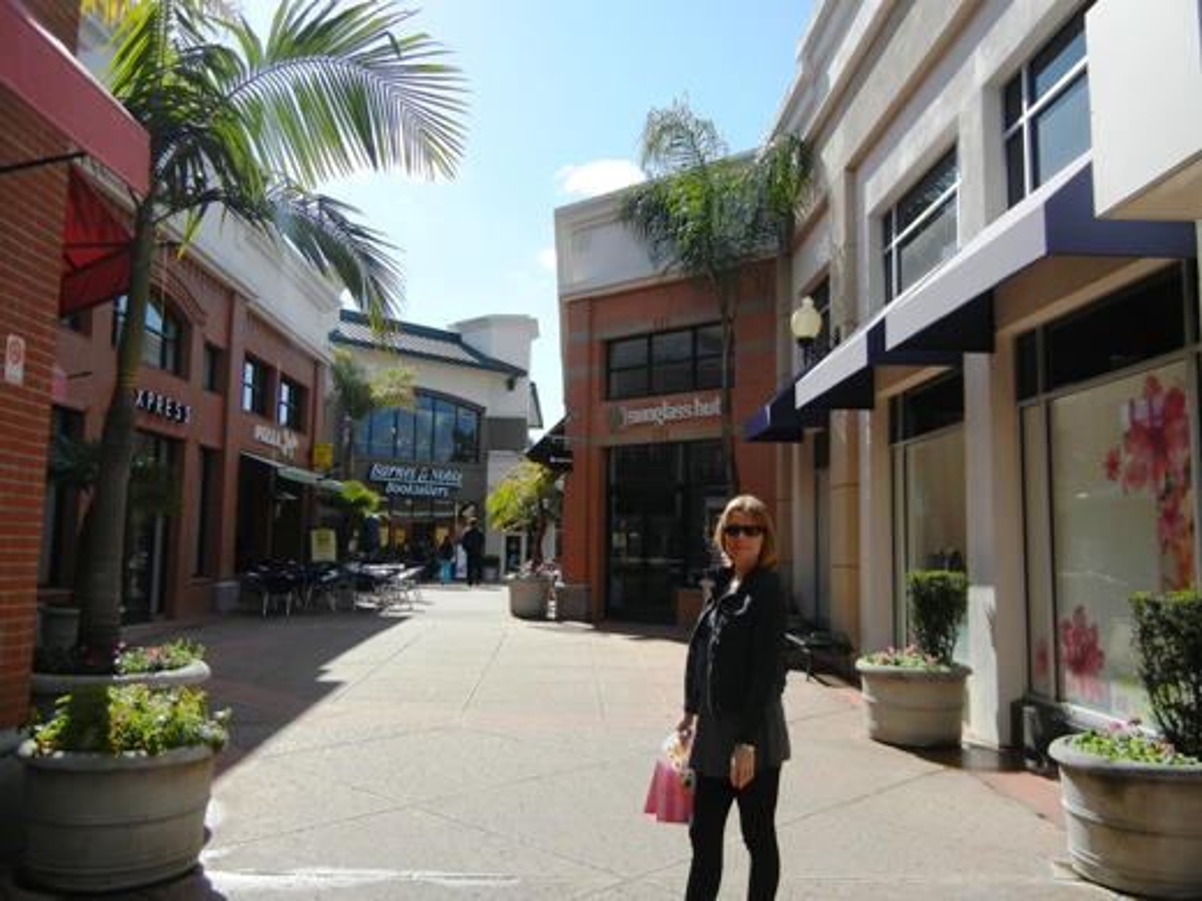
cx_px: 601
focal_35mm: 30
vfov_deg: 46.8
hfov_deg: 60.0
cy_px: 450
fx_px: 1042
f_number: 7
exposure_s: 1/324
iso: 160
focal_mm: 5.4
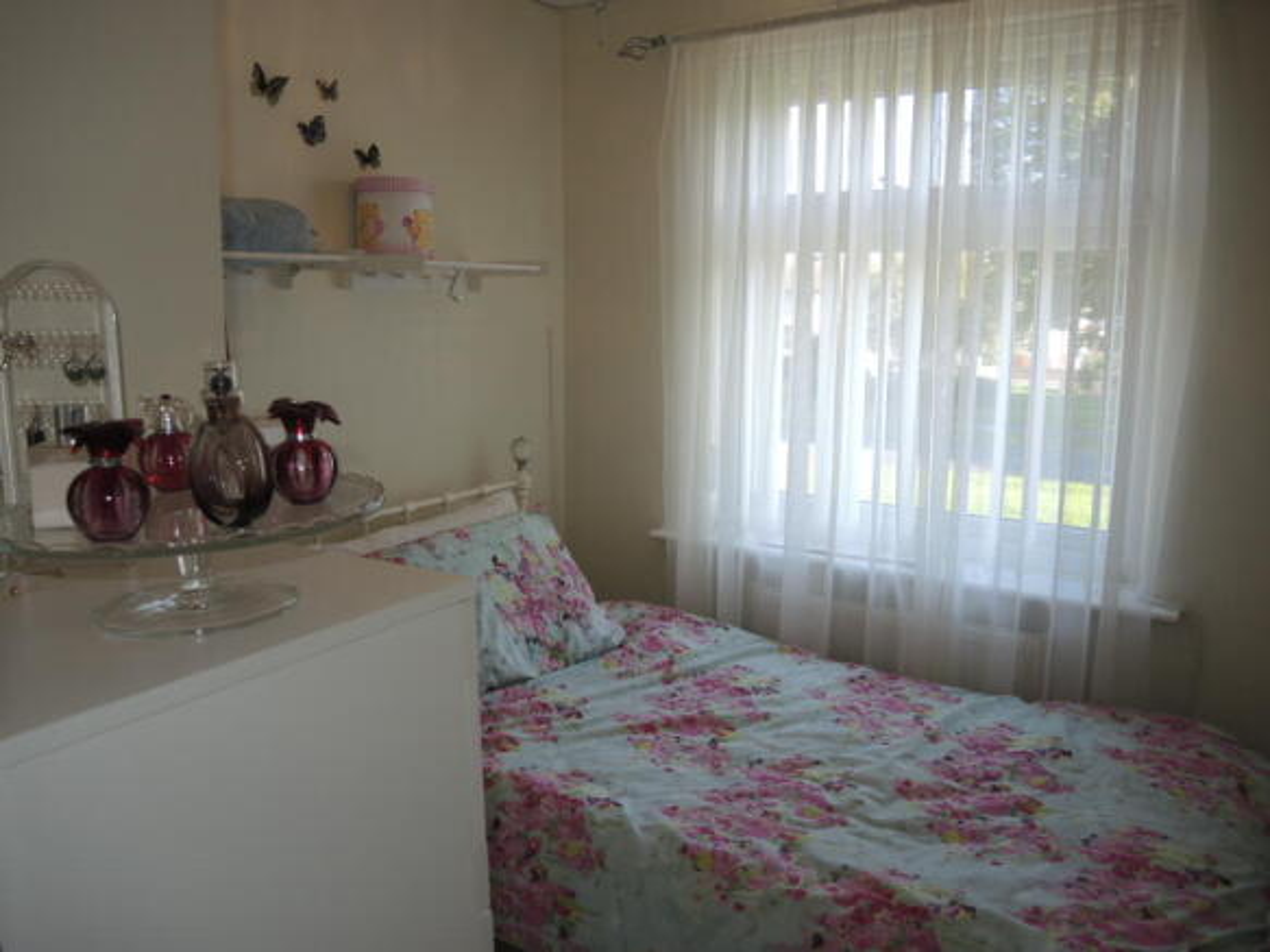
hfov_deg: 63.5
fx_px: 1027
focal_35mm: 28
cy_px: 476
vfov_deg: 49.7
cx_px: 635
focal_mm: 6
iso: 80
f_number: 2
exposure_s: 1/80
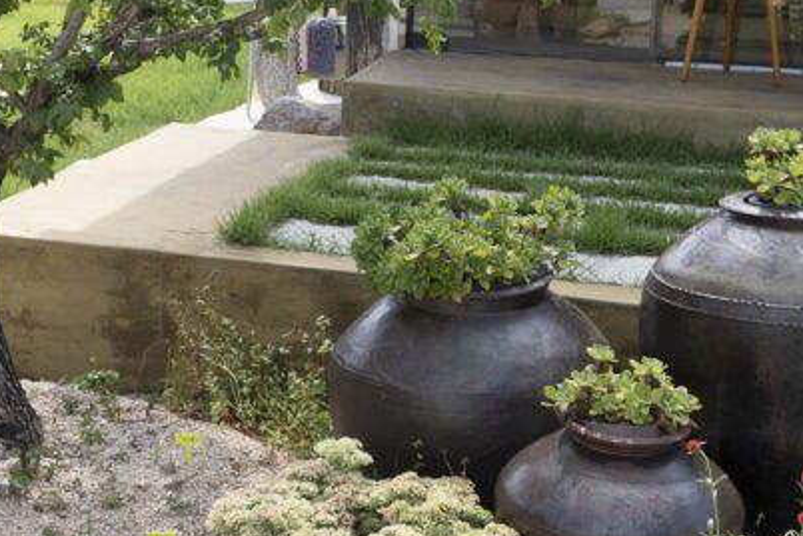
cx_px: 148
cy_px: 155
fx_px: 1874
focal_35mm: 84
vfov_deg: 16.2
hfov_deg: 23.8
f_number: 8
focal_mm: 33
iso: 100
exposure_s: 1/100
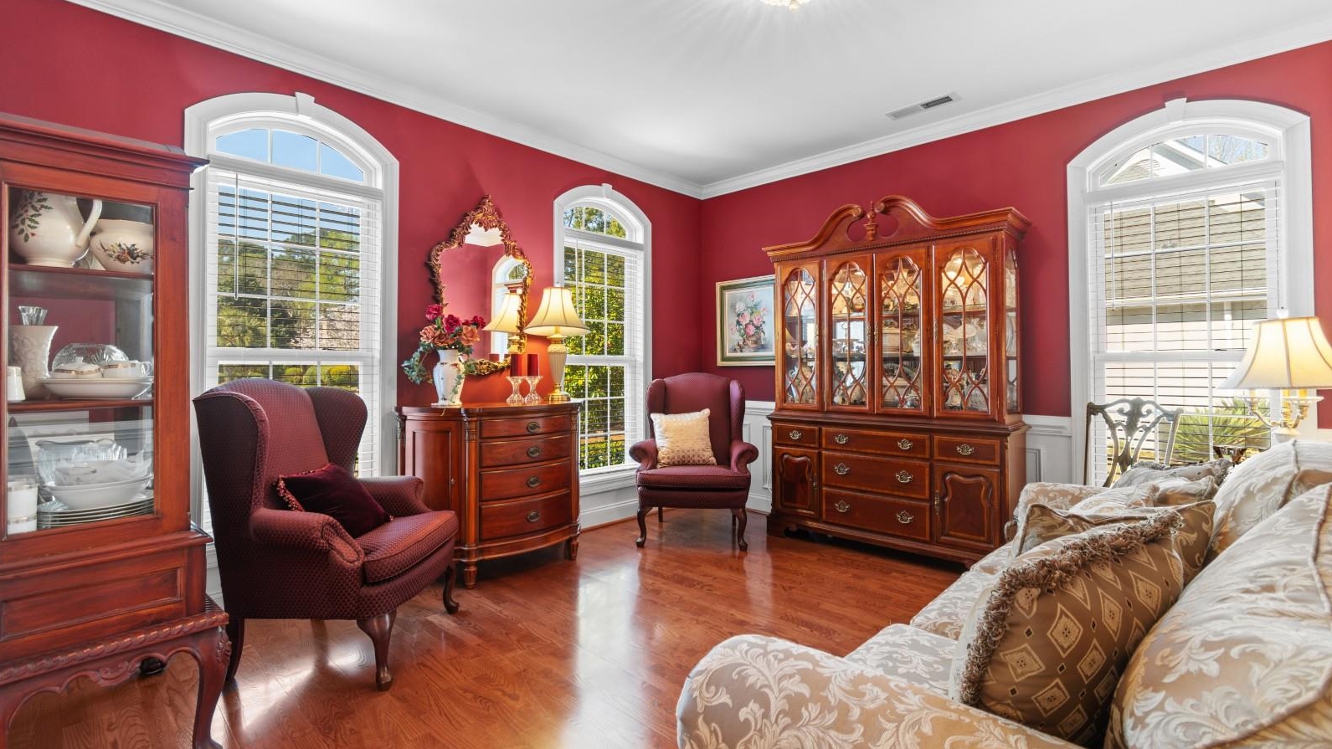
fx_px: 565
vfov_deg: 67.1
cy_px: 358
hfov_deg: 99.4
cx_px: 666
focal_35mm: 16
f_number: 4.5
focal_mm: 10
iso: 100
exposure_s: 1/2
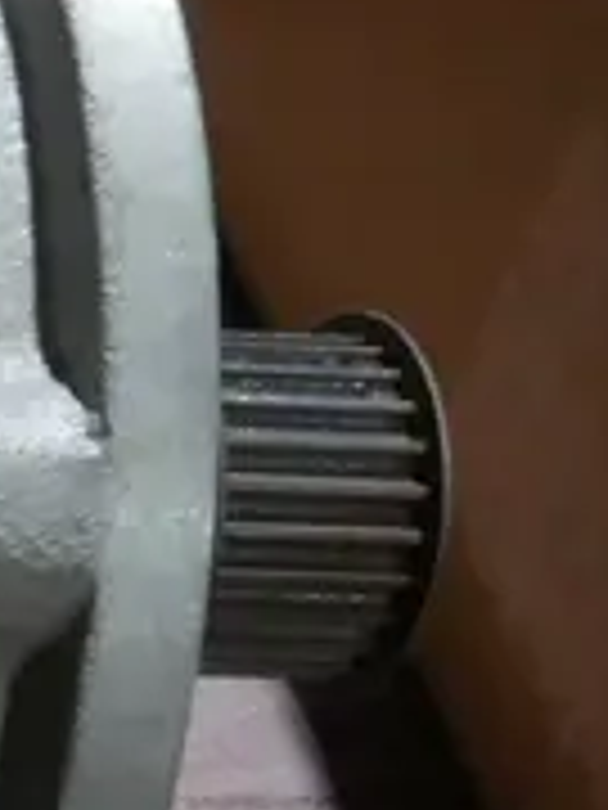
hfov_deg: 8.1
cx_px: -1148
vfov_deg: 12.3
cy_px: 760
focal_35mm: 159
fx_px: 3724
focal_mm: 14
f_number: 9
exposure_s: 1/60
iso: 2000
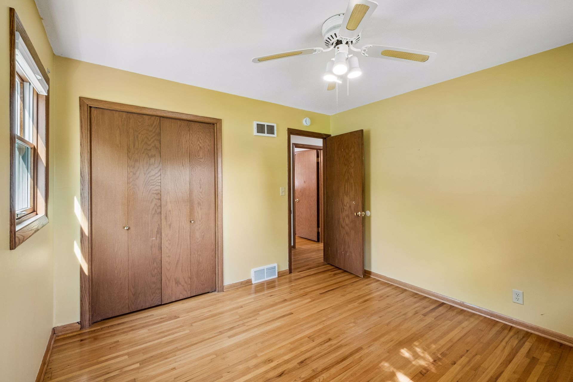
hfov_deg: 100.4
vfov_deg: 77.3
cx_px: 286
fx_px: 239
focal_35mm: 15
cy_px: 191
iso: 400
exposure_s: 1/17
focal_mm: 10
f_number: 8
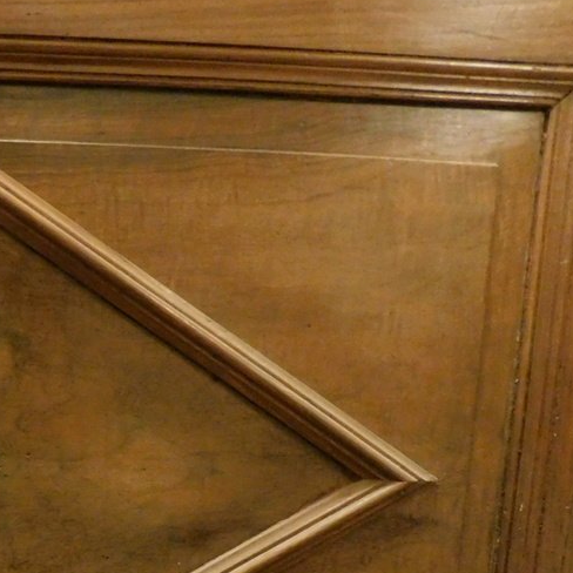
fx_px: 936
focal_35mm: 50
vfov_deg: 32.6
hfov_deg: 32.0
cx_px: 34
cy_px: 499
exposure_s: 1/5
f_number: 3
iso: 800
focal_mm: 4
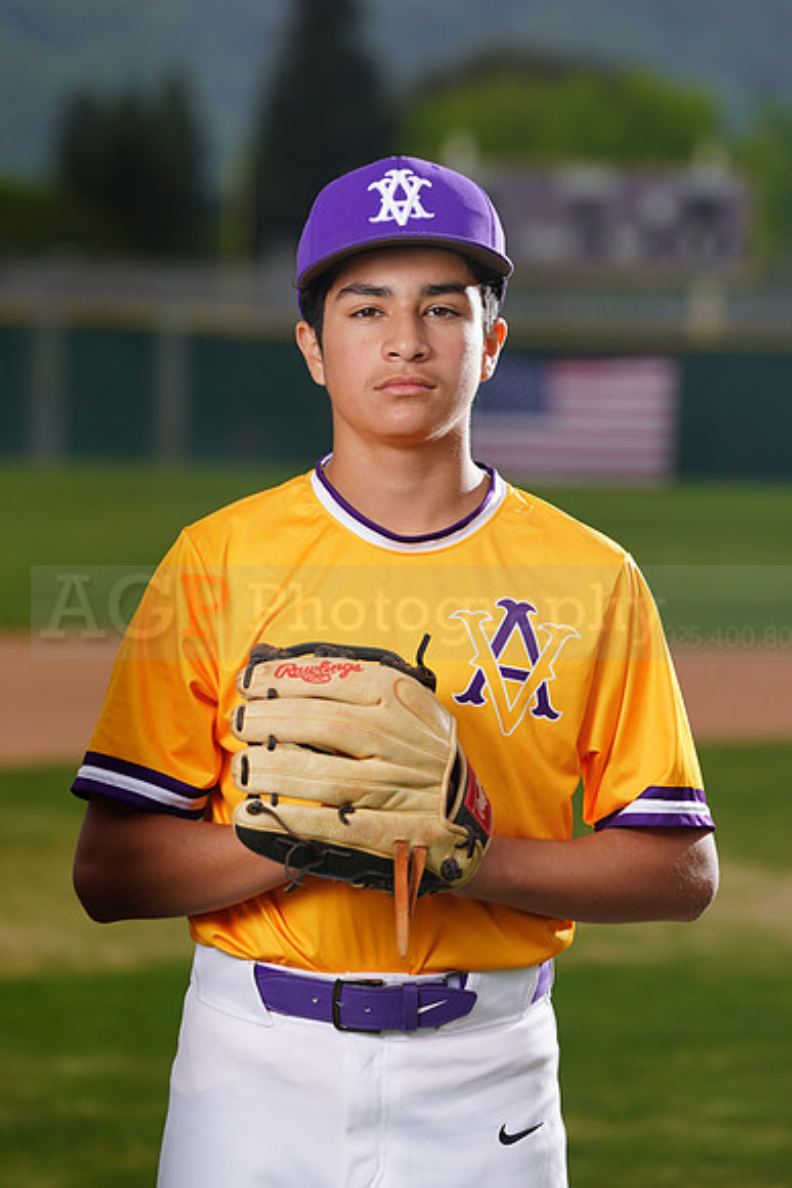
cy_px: 594
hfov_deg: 5.6
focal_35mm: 244
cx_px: 396
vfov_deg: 8.4
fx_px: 8047
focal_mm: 244
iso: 100
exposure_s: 1/250
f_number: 7.1
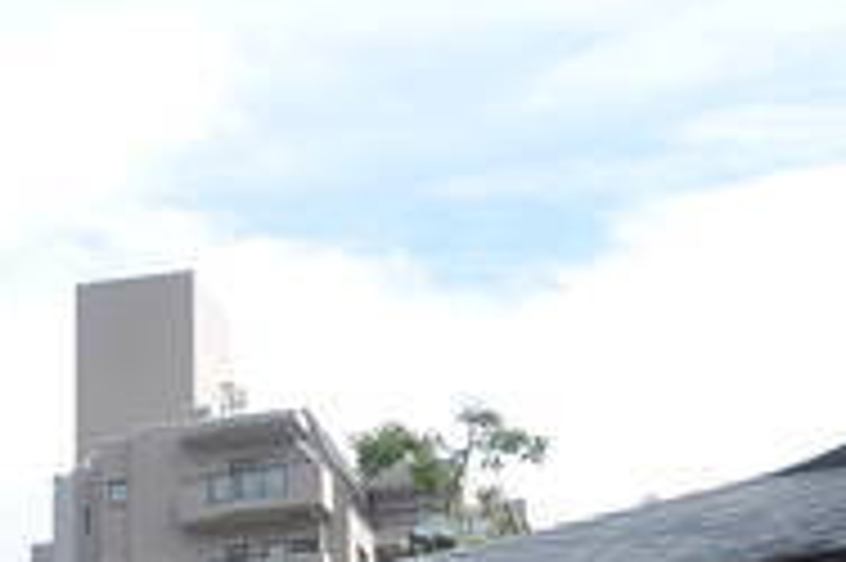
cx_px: -126
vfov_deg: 8.6
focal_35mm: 153
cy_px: 1003
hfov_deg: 13.1
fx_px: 3592
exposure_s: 1/500
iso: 125
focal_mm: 8.8
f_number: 4
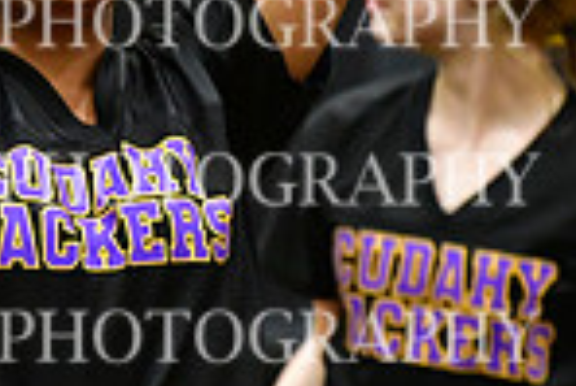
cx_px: -23
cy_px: -57
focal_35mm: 1172
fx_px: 18770
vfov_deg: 1.2
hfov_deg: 1.8
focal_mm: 200
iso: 5000
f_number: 3.5
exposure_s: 1/500
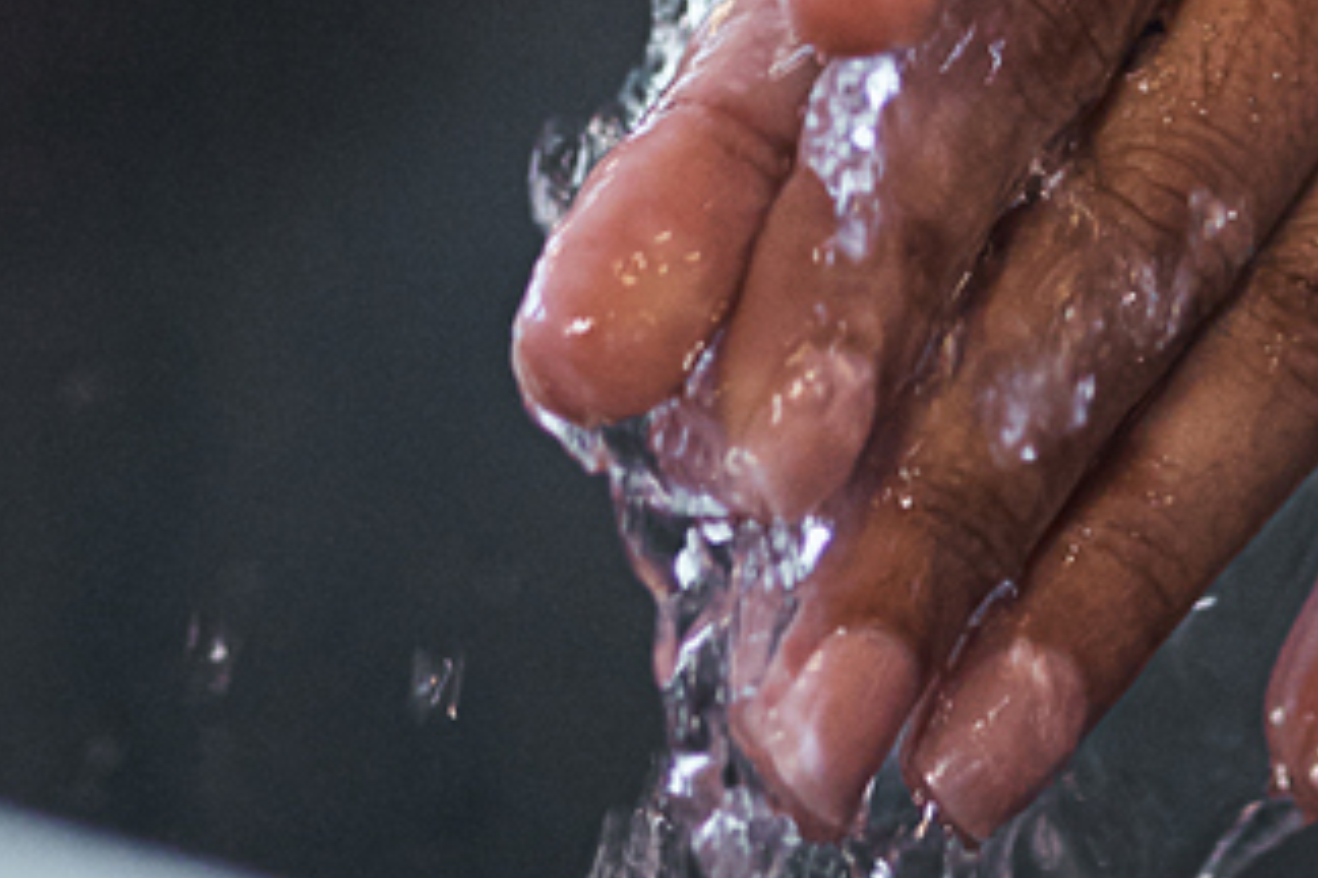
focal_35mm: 327
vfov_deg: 4.1
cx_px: 708
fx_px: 11971
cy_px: -1392
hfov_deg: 6.3
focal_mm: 50
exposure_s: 1/400
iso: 320
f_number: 1.8
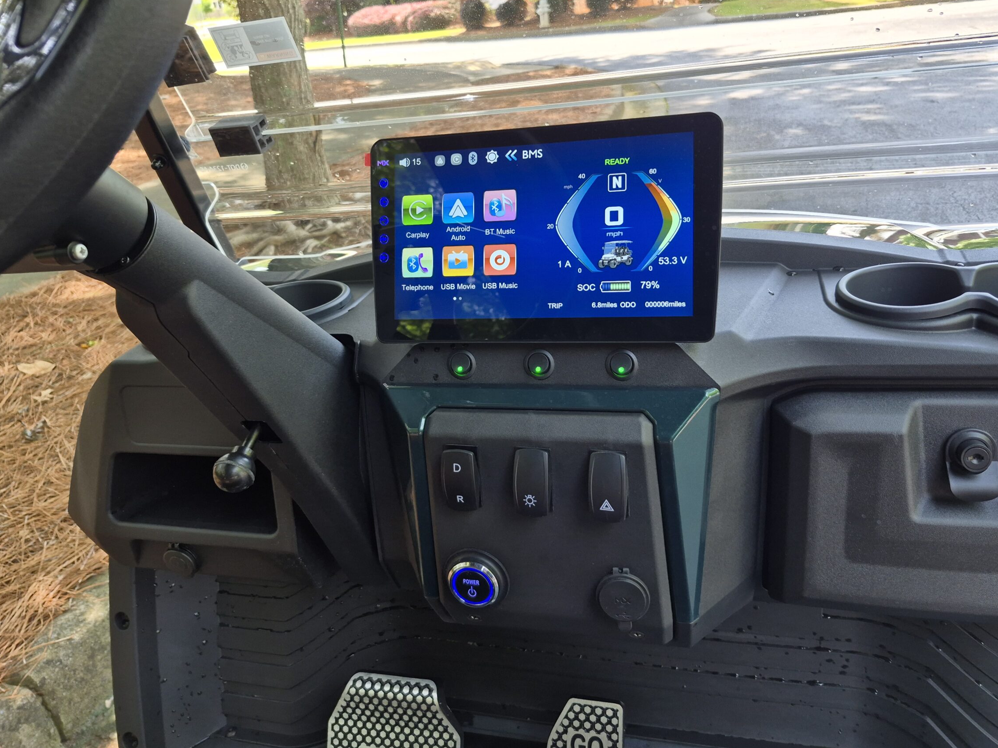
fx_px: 749
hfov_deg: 67.3
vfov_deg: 52.9
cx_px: 520
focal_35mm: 26
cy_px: 328
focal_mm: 5.4
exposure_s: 1/180
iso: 64
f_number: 1.8
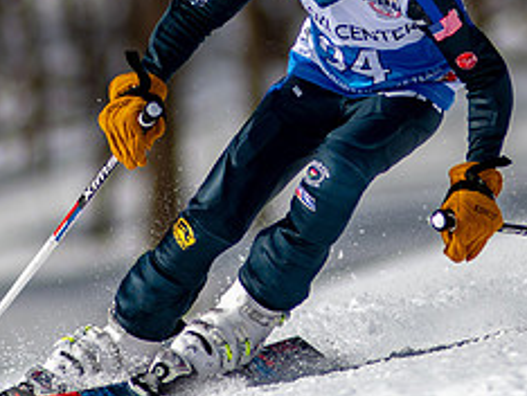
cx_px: 321
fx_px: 18044
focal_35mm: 1184
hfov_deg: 1.7
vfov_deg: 1.3
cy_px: -58
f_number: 2.8
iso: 100
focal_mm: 300
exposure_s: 1/6400
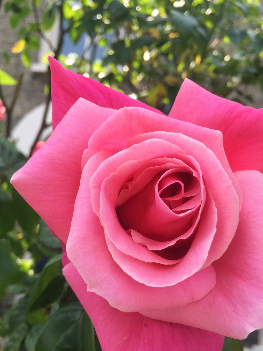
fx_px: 365
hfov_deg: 39.6
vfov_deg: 50.9
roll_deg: -4.1
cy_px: 216
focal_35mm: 36
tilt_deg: +6.0
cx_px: 140
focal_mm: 4.15
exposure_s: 1/439
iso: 32
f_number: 2.2
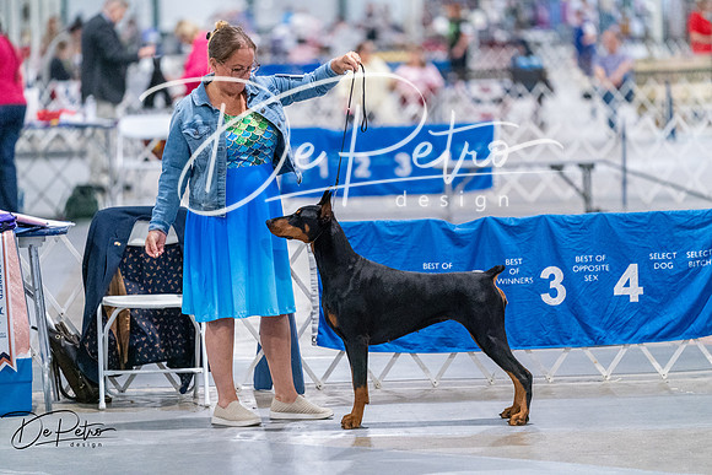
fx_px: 3956
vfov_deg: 6.9
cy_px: 238
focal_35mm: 200
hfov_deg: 10.3
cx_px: 356
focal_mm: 200
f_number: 3.2
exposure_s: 1/320
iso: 6400
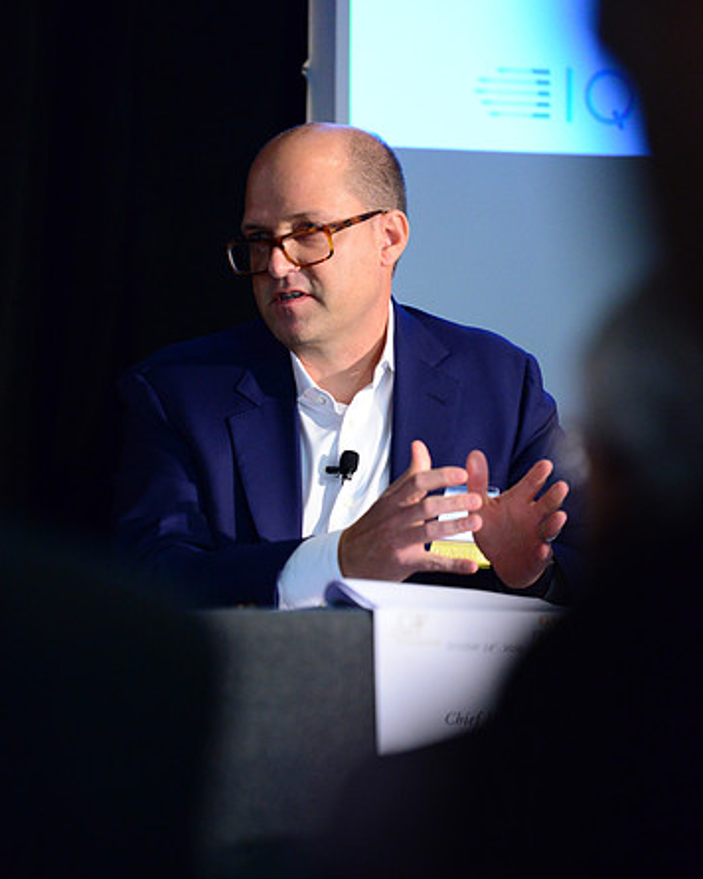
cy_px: 506
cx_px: 362
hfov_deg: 7.7
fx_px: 5254
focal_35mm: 202
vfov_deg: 9.6
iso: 4000
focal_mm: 165
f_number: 2.8
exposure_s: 1/320
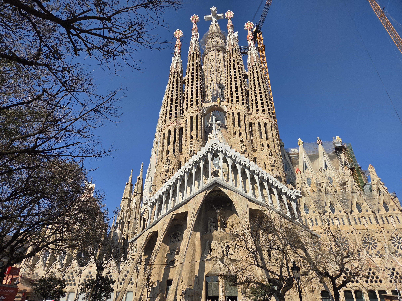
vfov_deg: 58.9
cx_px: 201
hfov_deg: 73.9
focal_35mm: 23
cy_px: 150
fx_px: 267
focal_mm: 5.4
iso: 80
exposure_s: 1/5699
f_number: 1.8
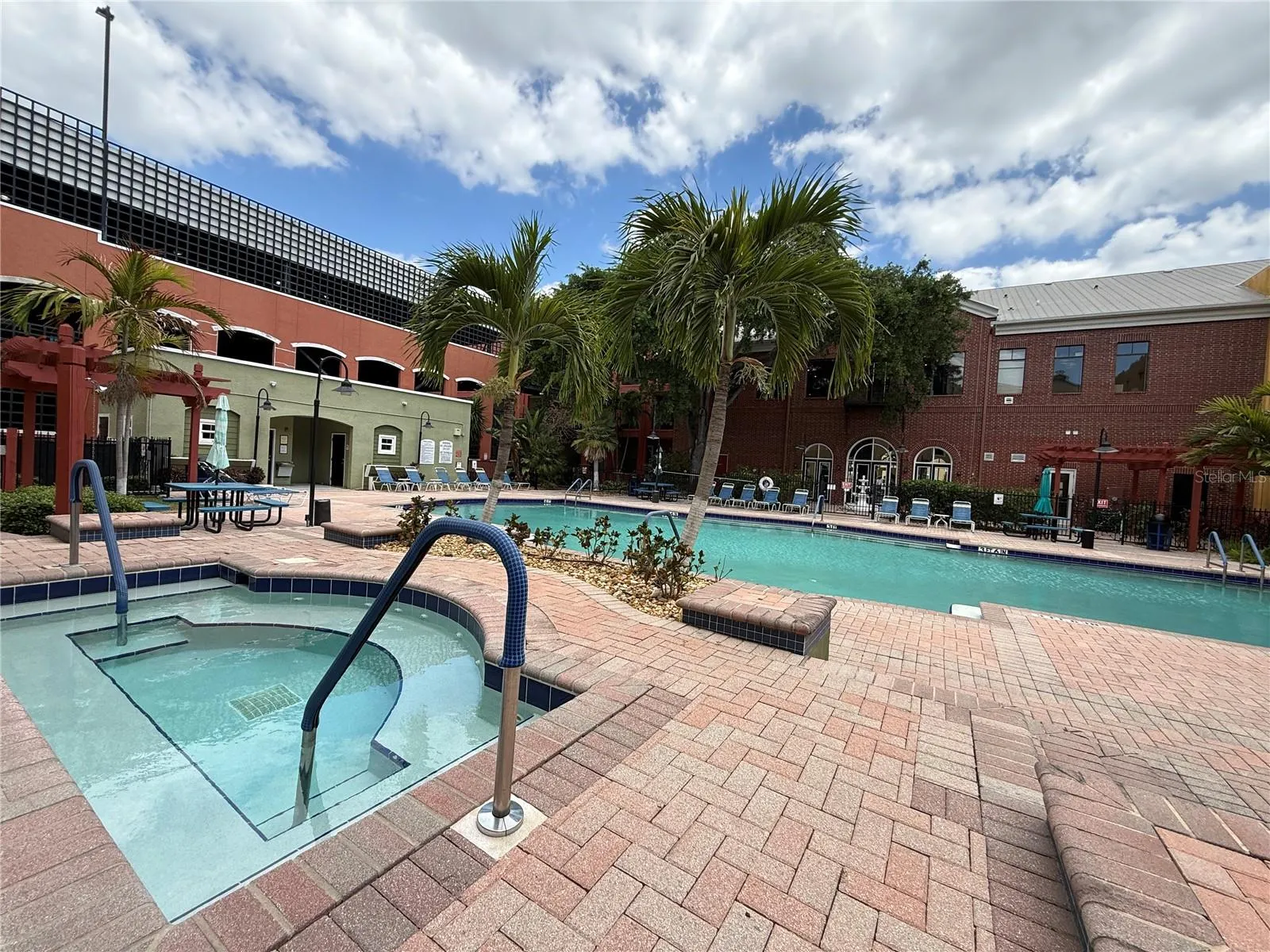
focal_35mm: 14
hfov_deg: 102.1
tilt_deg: -1.6
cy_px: 476
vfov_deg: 85.7
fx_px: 514
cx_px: 635
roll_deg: -3.0
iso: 50
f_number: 2.2
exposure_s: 1/607
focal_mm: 2.22
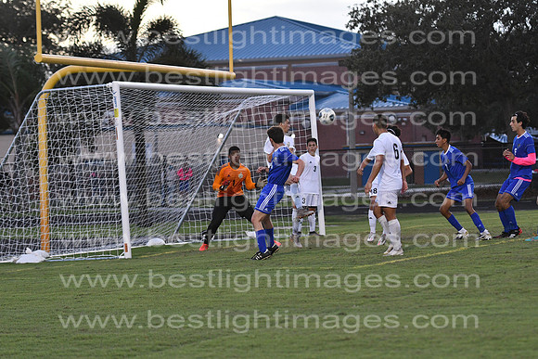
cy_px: 180
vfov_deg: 9.2
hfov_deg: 13.7
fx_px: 2242
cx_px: 269
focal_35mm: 150
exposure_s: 1/800
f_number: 3.2
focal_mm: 100
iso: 1600
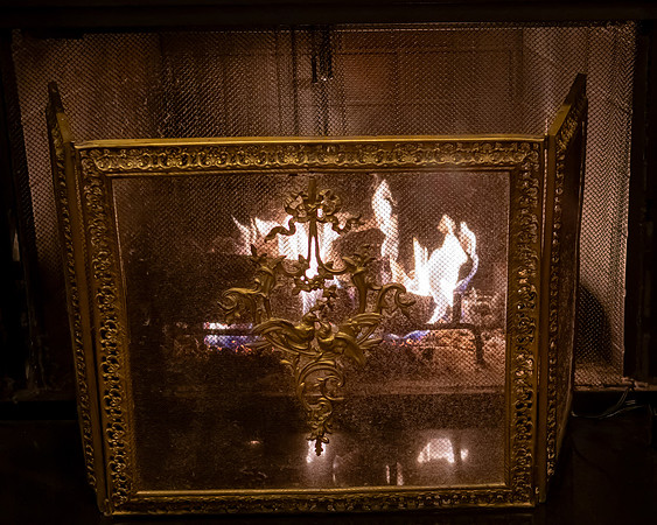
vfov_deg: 20.7
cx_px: 453
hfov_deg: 25.6
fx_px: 1438
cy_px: 223
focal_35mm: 74
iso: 4000
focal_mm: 38
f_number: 2.8
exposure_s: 1/100
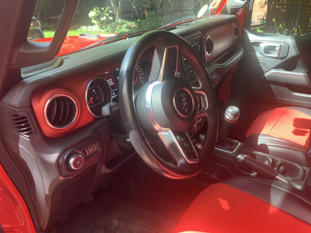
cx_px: 156
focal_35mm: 29
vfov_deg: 48.2
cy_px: 116
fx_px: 261
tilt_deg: -26.6
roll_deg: +0.3
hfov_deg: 61.7
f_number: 1.8
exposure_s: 1/94
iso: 64
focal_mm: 3
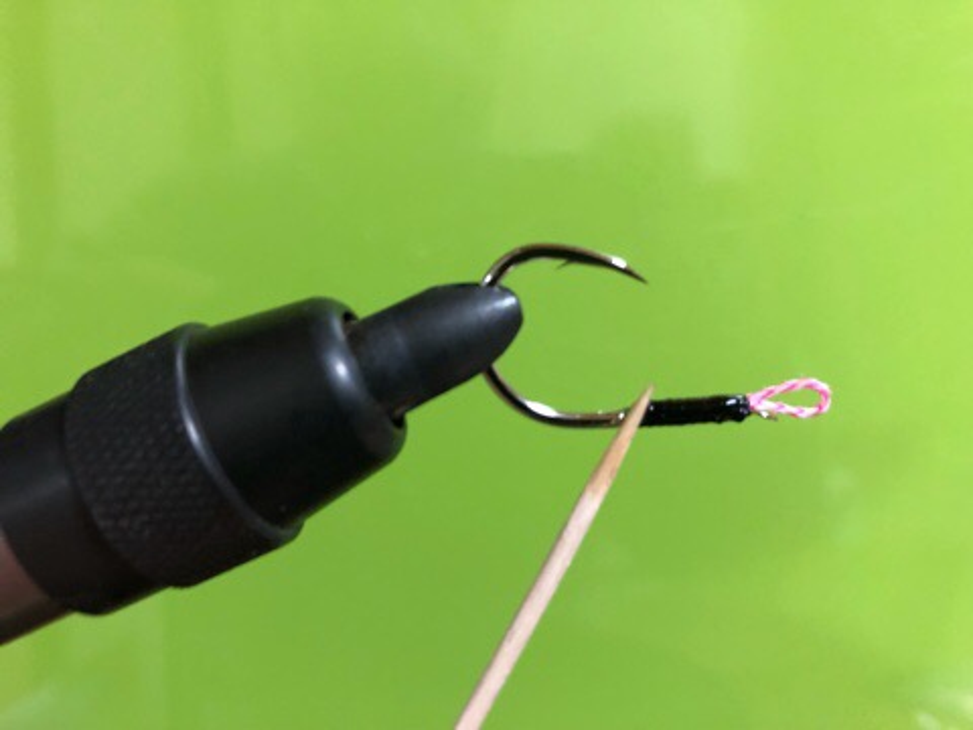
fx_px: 787
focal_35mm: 28
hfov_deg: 63.4
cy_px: 365
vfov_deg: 49.7
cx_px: 486
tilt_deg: -19.5
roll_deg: -0.9
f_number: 1.8
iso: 100
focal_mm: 3.99
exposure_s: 1/11
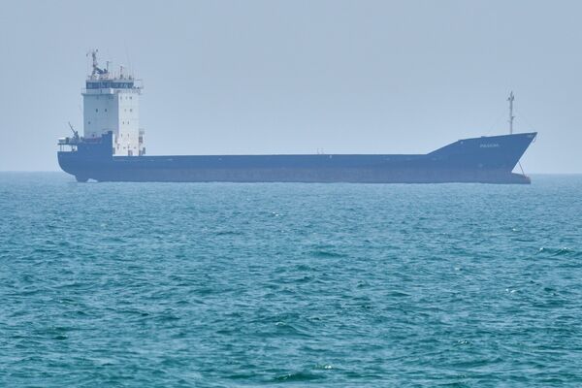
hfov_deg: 3.0
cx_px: 291
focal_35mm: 684
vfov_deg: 2.0
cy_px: 194
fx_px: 11057
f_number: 11
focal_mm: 456
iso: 200
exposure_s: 1/750
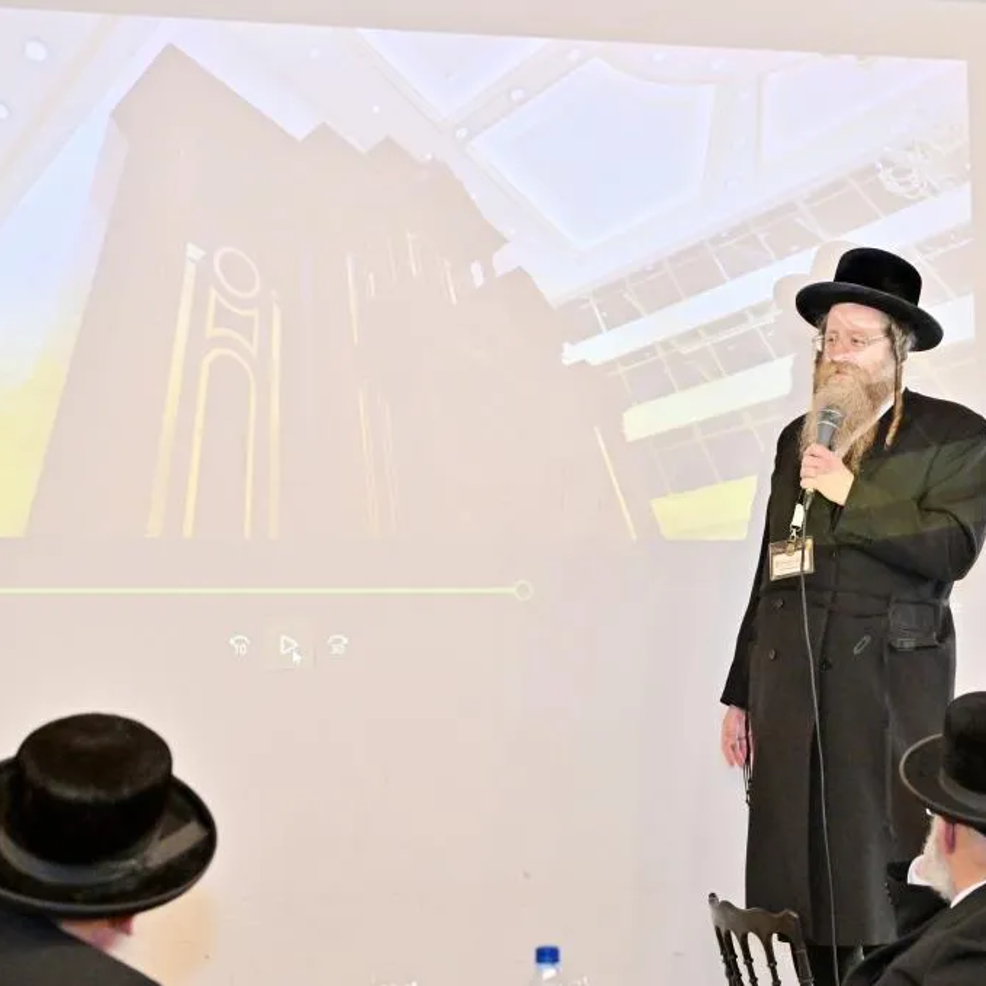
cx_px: 597
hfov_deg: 21.1
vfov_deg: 21.1
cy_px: 494
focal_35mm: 82
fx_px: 2643
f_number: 4
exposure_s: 1/160
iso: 2500
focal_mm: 64
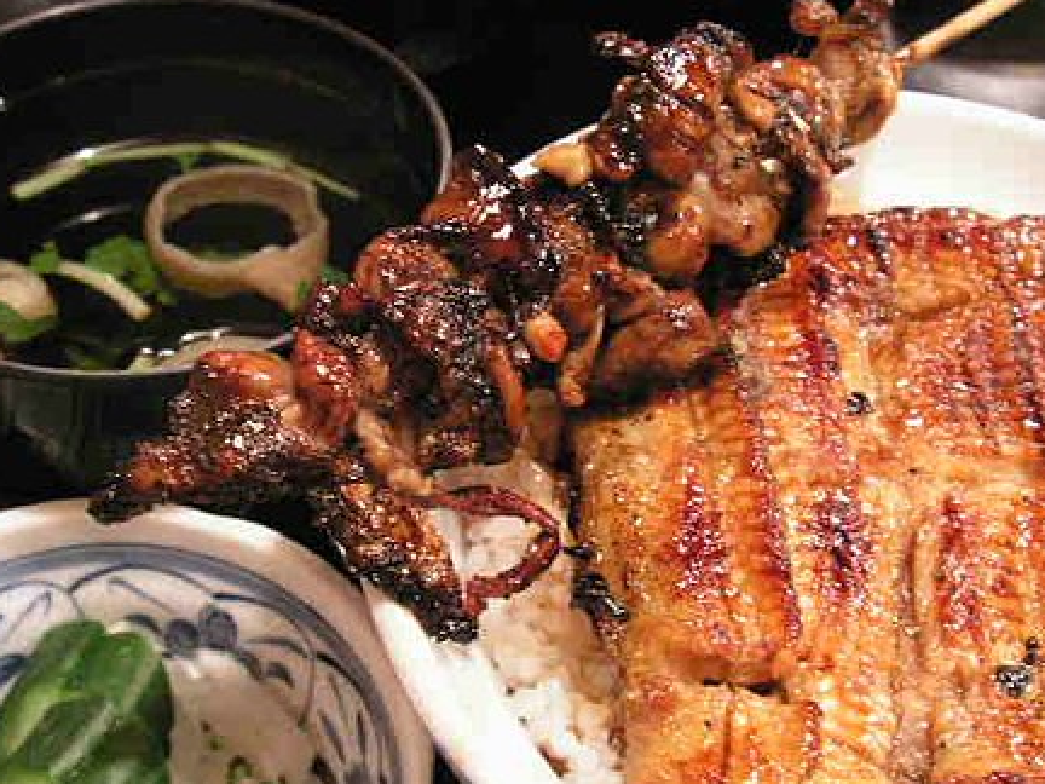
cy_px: 426
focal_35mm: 45
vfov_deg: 32.2
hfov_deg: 42.1
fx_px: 1358
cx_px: 549
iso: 100
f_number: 3.3
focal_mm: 6.3
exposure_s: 1/1.6
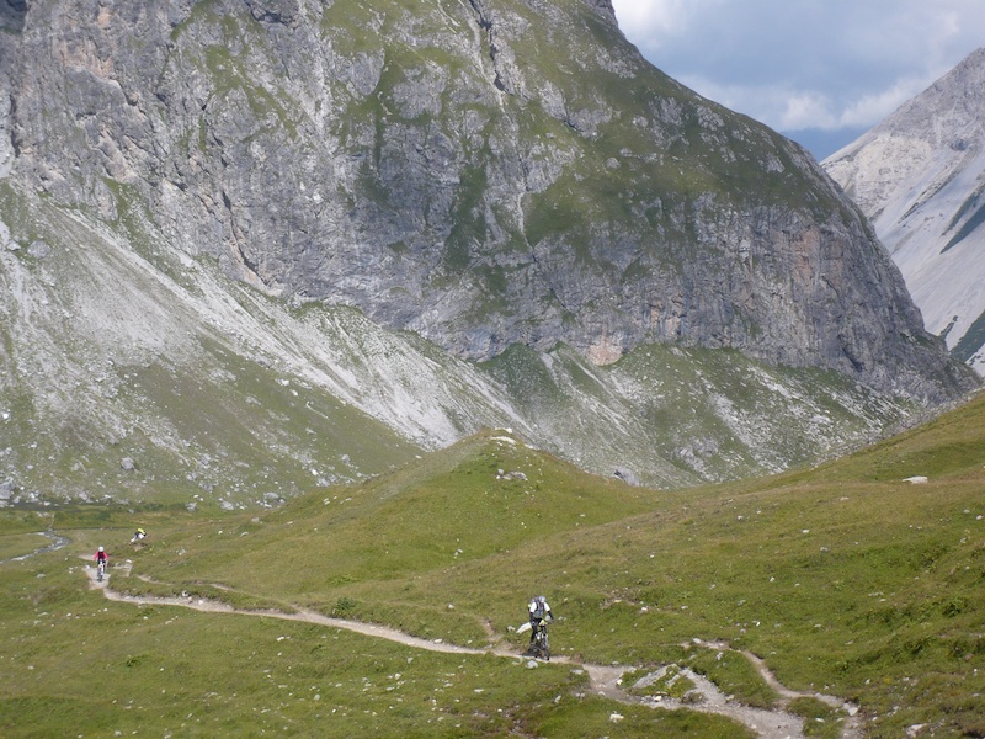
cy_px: 370
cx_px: 492
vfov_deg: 14.8
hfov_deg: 19.6
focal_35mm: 100
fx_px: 2846
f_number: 5.6
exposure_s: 1/400
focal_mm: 16.4
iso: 100
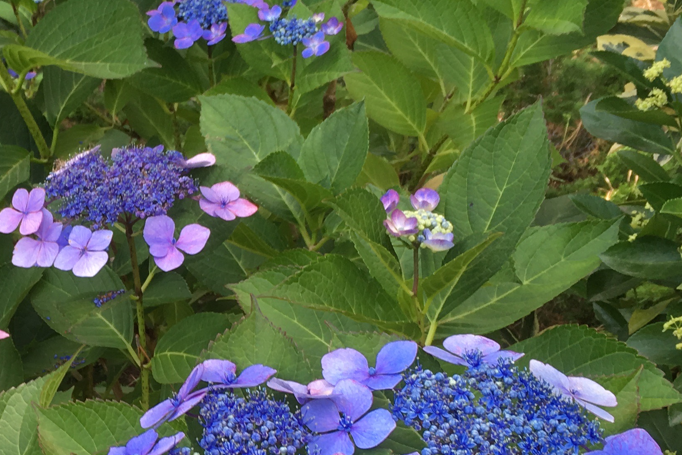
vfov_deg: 18.3
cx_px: 28
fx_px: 1402
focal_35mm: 74
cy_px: 353
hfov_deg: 26.2
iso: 25
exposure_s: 1/120
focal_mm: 4.15
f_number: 2.2
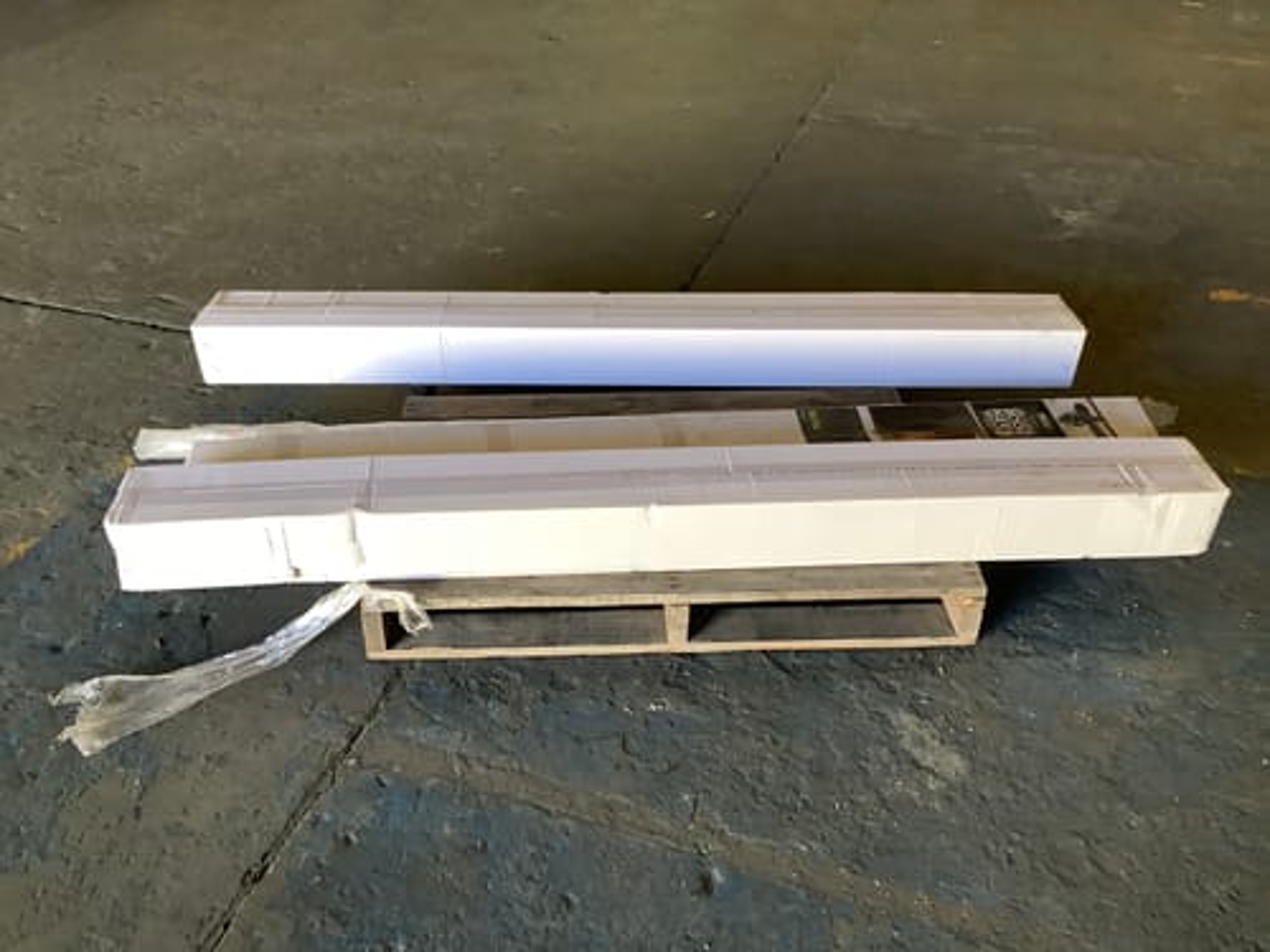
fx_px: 1137
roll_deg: +2.1
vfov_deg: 45.4
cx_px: 635
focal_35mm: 31
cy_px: 476
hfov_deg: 58.4
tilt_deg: -35.8
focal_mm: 3.3
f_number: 2.4
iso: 100
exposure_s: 1/50
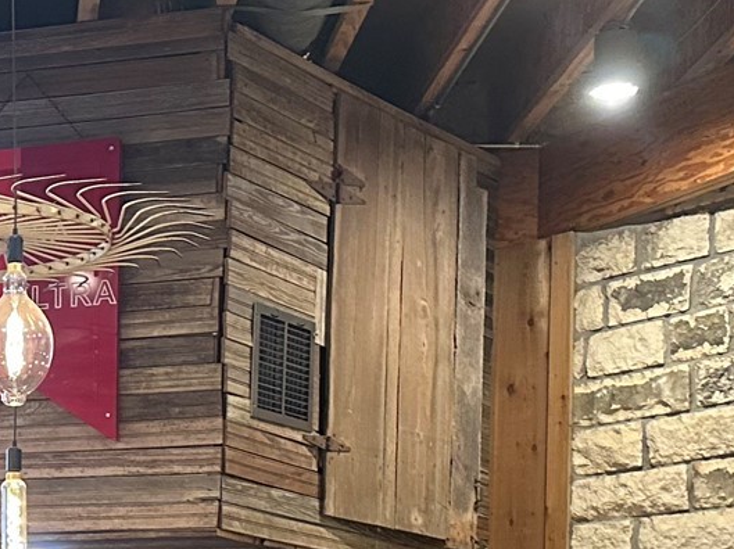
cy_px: 774
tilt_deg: +2.2
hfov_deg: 20.3
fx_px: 1971
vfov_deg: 14.9
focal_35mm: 93
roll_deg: -0.6
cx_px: -29
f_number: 1.78
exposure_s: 1/60
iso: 500
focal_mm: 6.86
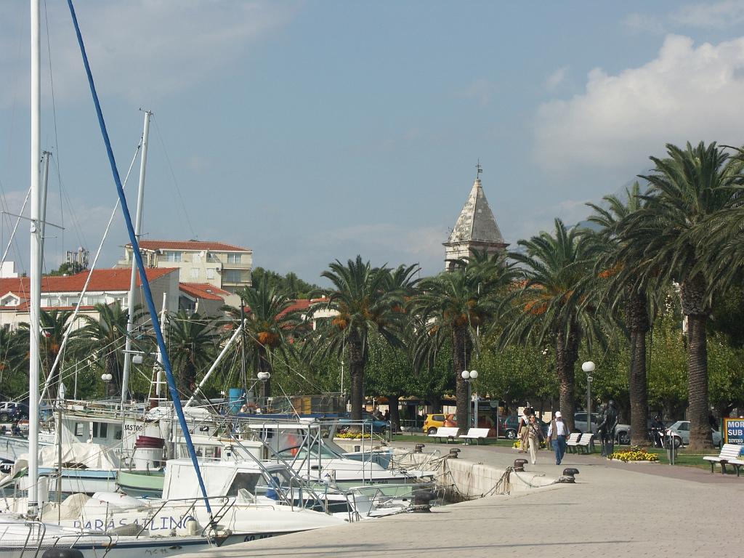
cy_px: 279
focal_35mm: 102
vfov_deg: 14.5
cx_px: 372
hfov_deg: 19.3
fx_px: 2192
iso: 64
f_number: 7.1
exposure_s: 1/500
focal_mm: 26.09
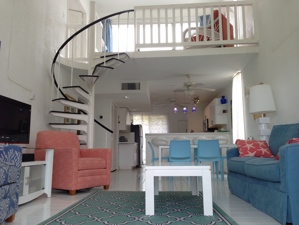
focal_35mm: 33
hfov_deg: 55.4
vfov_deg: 42.9
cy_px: 112
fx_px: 285
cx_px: 150
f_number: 2.4
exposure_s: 1/120
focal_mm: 4.12
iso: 64
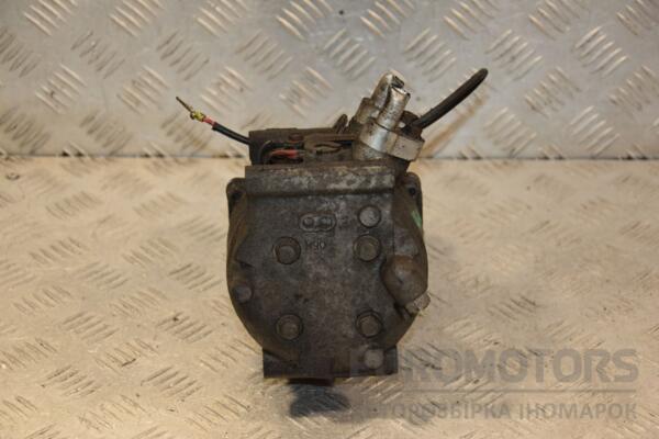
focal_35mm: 93
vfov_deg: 14.7
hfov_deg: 21.9
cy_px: 220
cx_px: 330
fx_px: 1702
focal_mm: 62
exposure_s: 1/160
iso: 800
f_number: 5.3
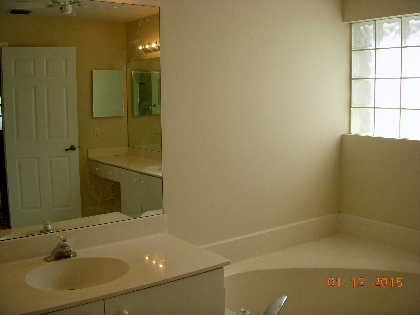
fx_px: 461
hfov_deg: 49.0
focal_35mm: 38
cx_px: 210
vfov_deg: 37.7
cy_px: 158
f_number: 3.3
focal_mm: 6.3
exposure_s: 1/200
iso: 100
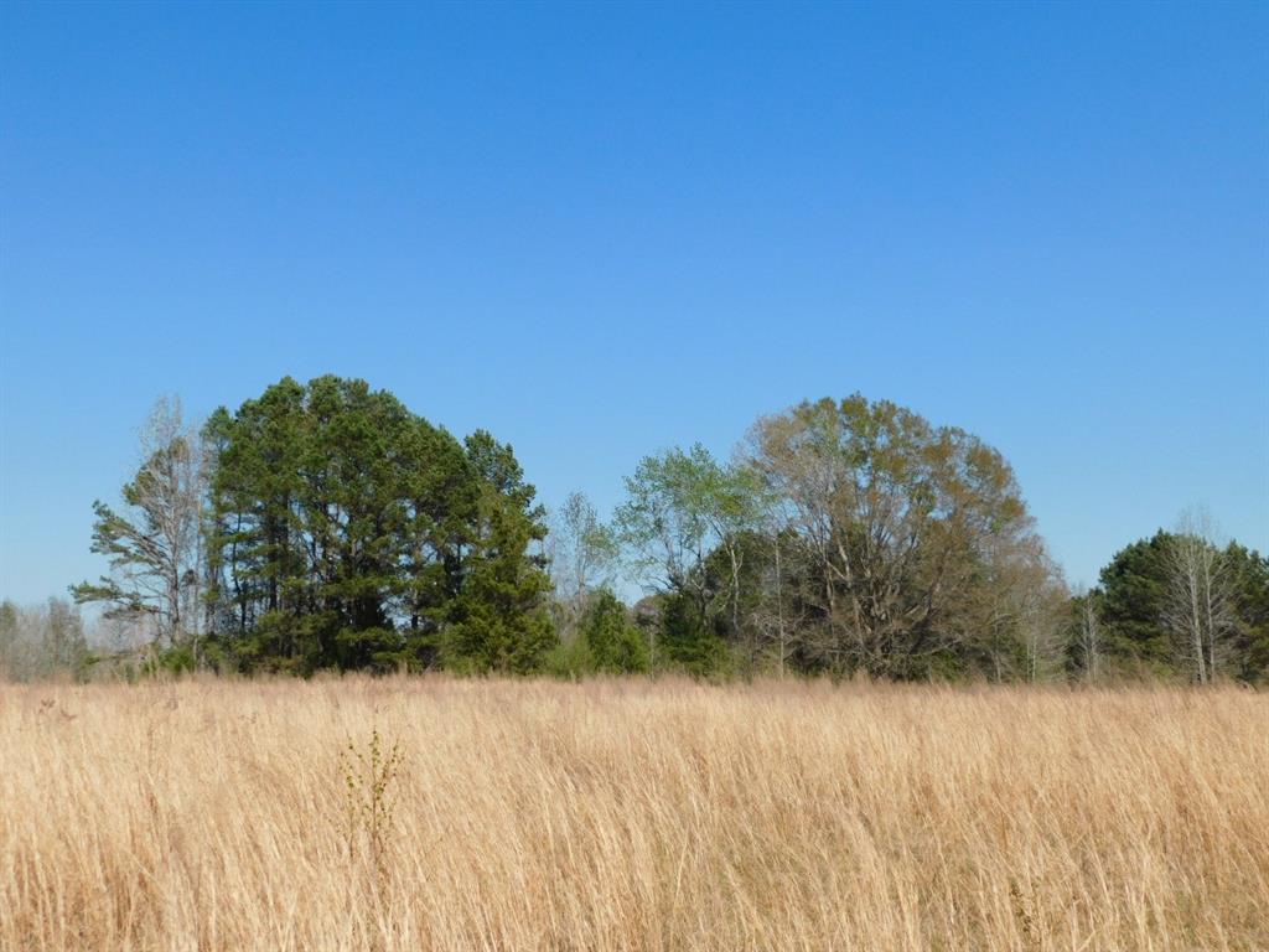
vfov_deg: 39.7
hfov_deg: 51.4
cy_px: 476
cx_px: 634
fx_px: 1320
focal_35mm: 36
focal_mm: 6.3
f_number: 7
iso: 125
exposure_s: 1/400
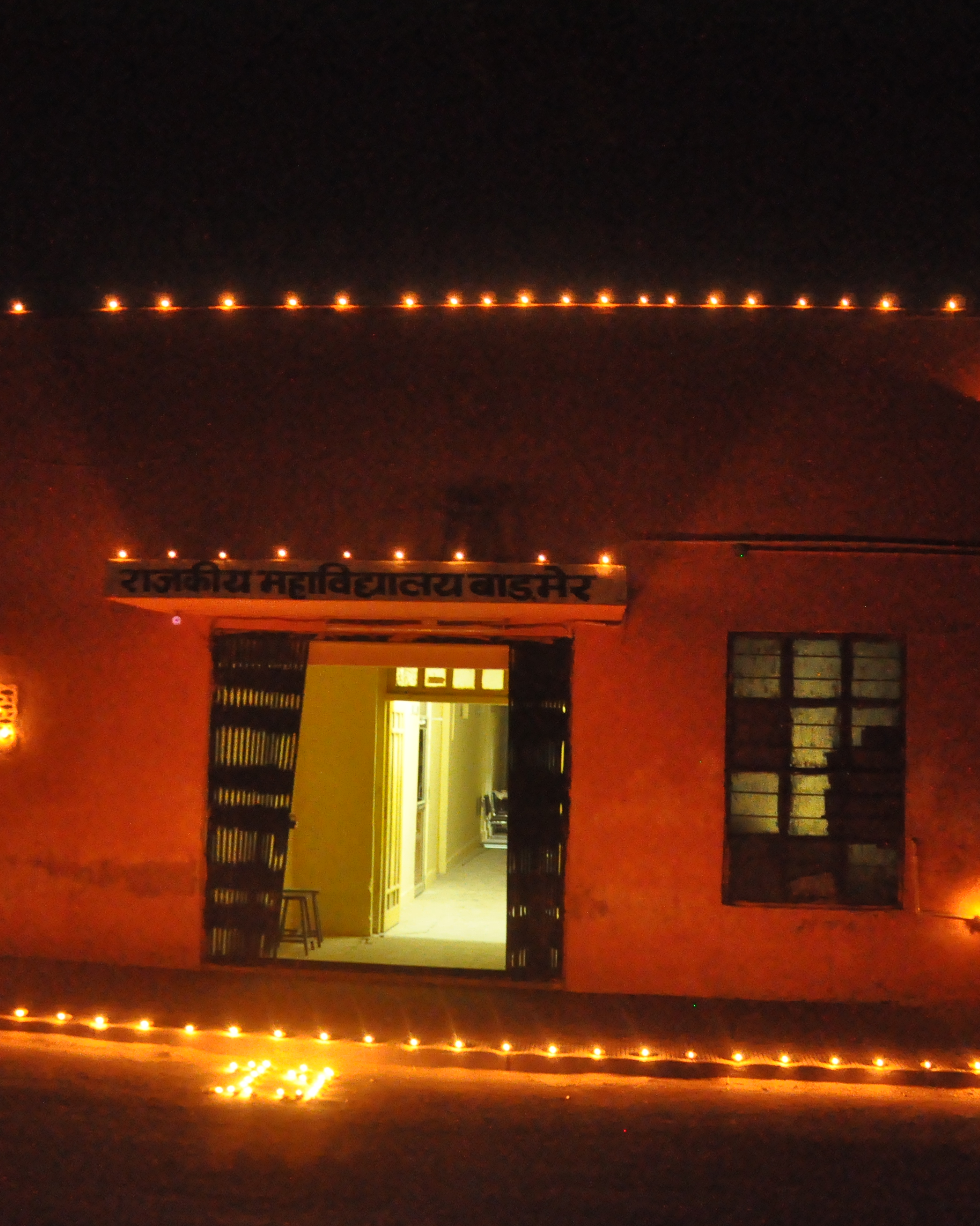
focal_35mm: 39
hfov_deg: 38.2
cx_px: 434
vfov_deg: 46.8
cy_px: 613
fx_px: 1414
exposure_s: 1/13
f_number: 3.5
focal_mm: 18
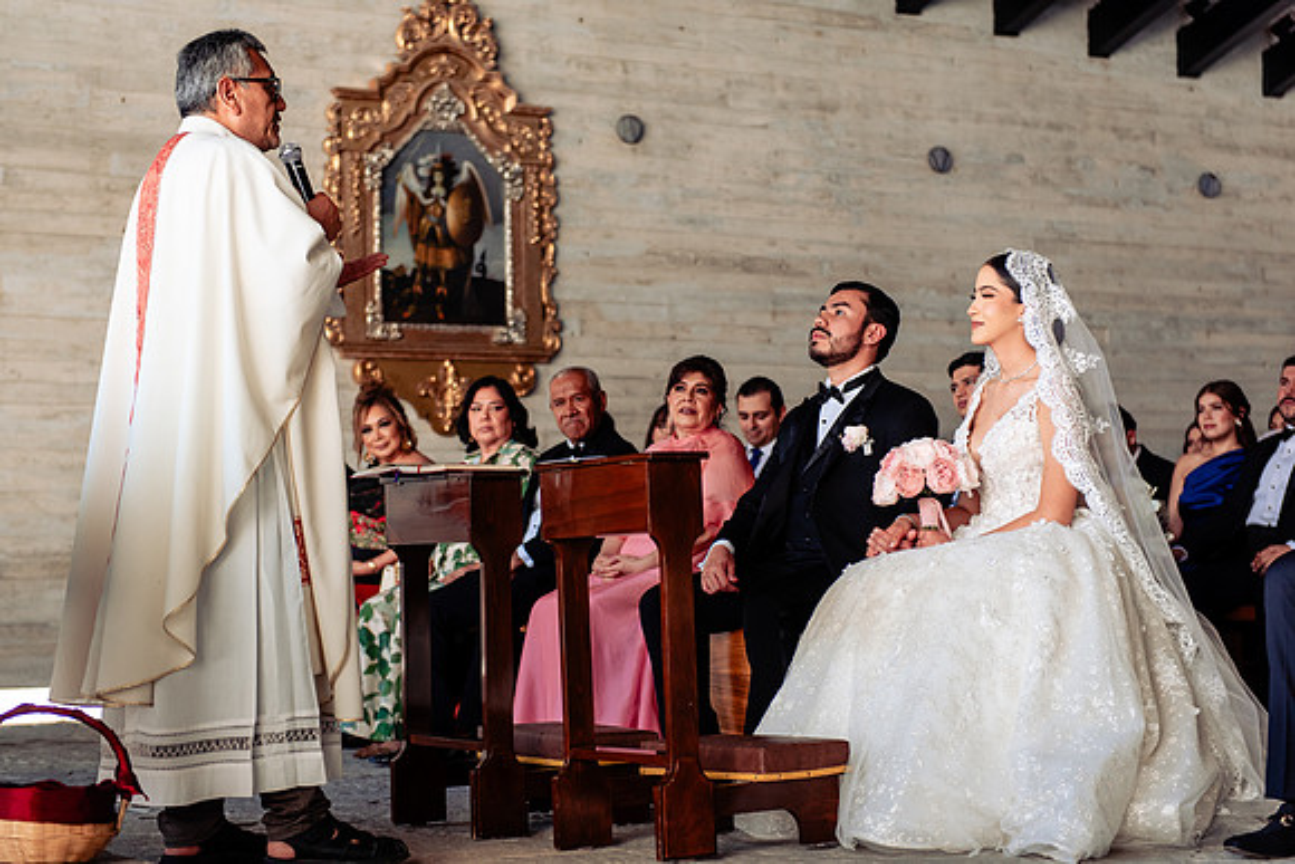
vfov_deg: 19.3
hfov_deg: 28.5
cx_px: 648
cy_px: 432
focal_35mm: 71
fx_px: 2546
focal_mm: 70
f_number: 3.2
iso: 500
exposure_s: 1/400
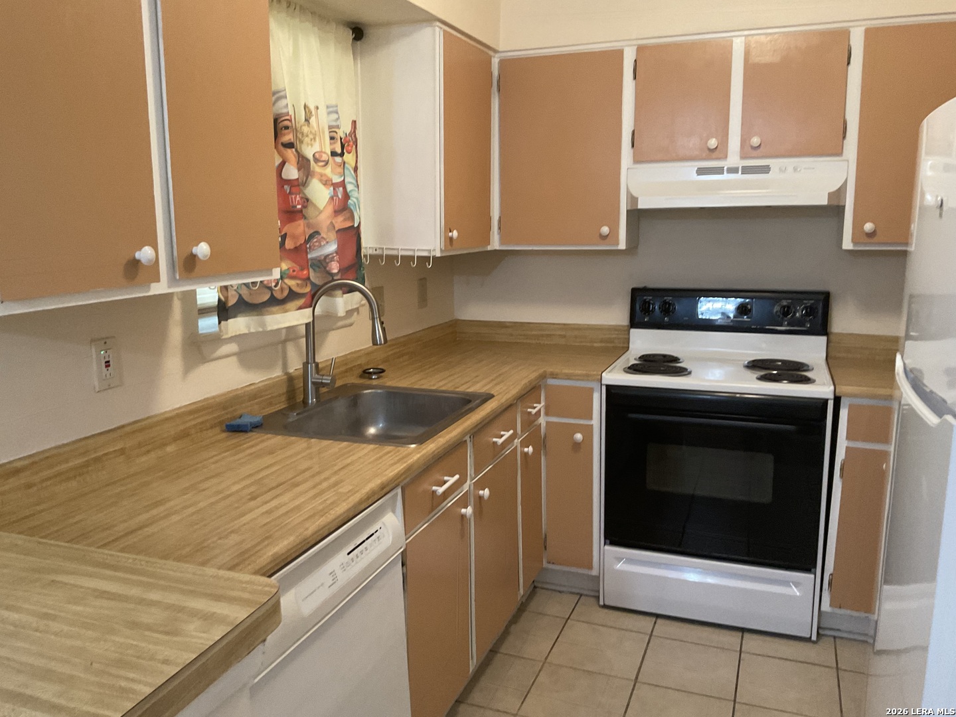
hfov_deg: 61.7
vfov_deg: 48.2
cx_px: 478
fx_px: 801
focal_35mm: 29
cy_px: 358
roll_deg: +1.4
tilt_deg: -8.8
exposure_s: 1/60
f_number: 1.8
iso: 160
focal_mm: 3
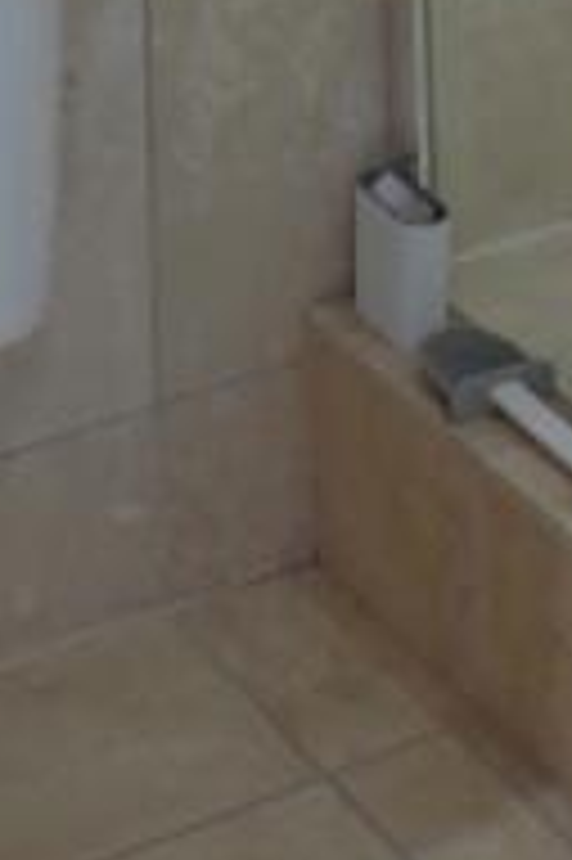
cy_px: -928
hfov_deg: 10.6
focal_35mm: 129
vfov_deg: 13.4
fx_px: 3080
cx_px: 236
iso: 400
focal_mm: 16
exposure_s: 1/30
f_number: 2.4
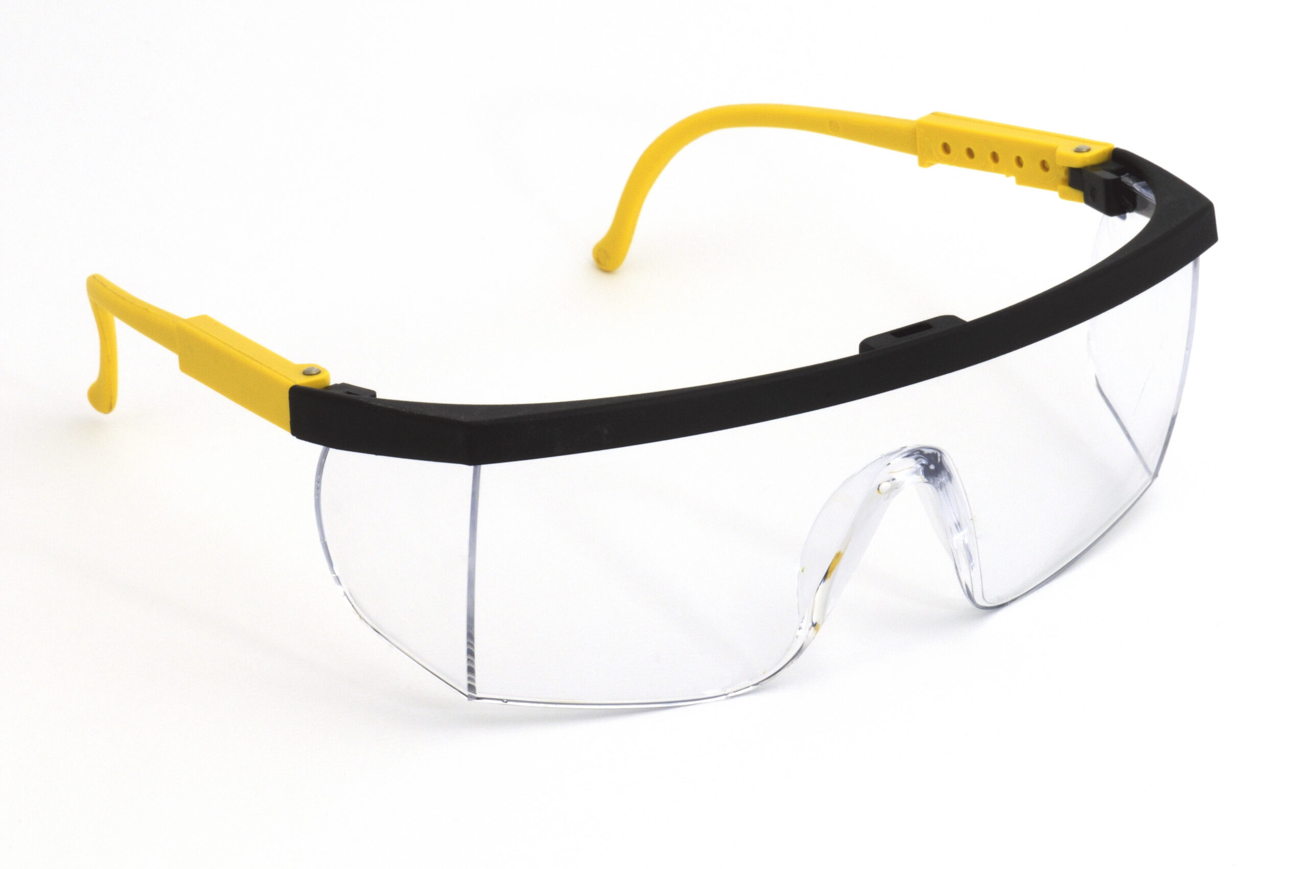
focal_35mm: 158
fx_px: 5715
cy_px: 434
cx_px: 654
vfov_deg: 8.7
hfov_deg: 13.1
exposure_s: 1/60
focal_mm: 105
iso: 200
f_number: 36
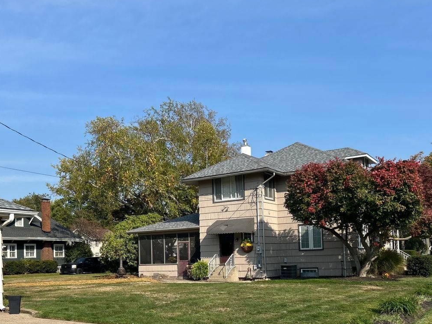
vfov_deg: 36.2
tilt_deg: +3.1
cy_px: 231
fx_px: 487
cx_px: 169
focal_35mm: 39
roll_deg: +1.5
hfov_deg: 47.5
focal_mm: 5.7
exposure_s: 1/3831
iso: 50
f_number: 1.5
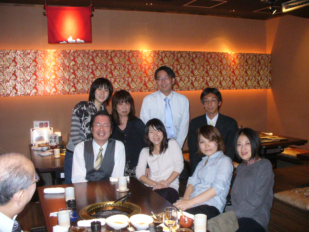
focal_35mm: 37
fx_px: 330
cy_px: 116
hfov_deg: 50.1
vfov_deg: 38.7
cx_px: 154
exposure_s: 1/60
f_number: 2.8
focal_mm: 6.1
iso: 400
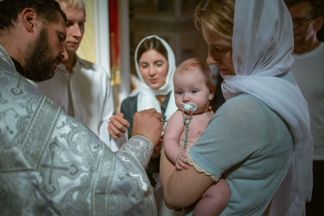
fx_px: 261
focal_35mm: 29
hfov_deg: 63.6
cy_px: 112
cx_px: 163
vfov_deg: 45.0
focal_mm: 28
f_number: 1.8
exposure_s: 1/640
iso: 640
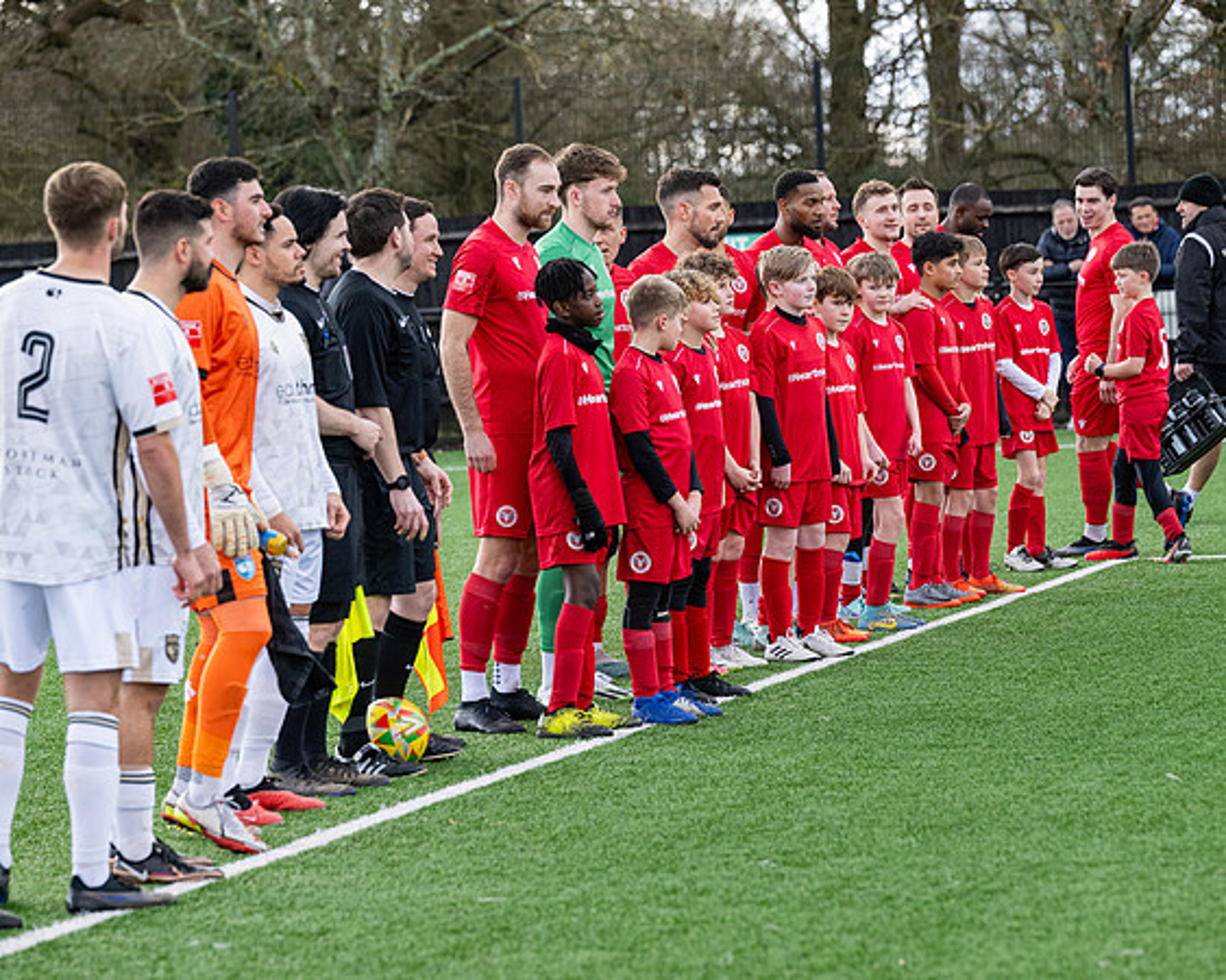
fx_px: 5430
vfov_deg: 10.3
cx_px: 622
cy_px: 490
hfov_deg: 12.9
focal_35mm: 150
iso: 800
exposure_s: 1/1250
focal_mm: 130
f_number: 4
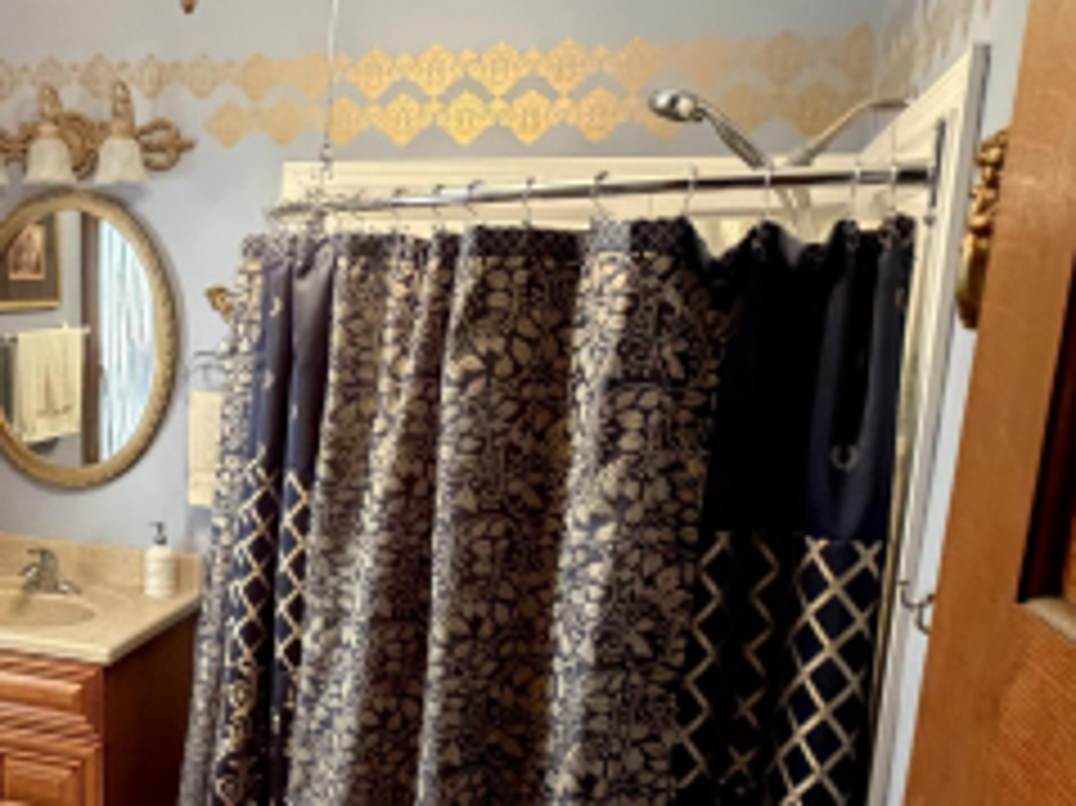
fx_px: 1212
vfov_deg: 36.4
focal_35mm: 39
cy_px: 536
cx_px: 200
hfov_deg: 45.2
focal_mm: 2.22
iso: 1000
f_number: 2.2
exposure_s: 1/40
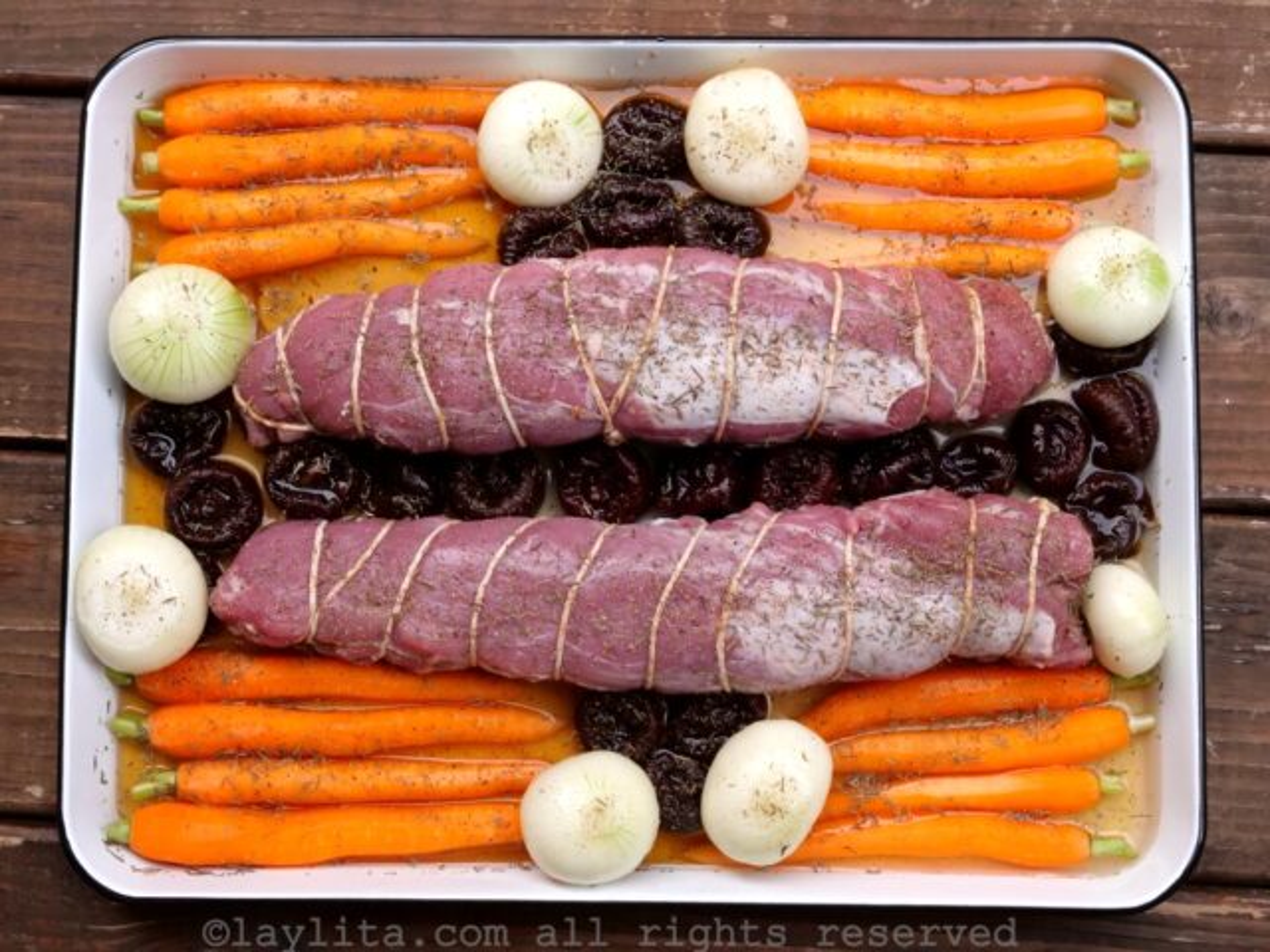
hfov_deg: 39.7
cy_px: 476
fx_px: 1761
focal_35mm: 48
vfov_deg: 30.3
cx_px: 635
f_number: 13
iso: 1600
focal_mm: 24
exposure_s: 1/60
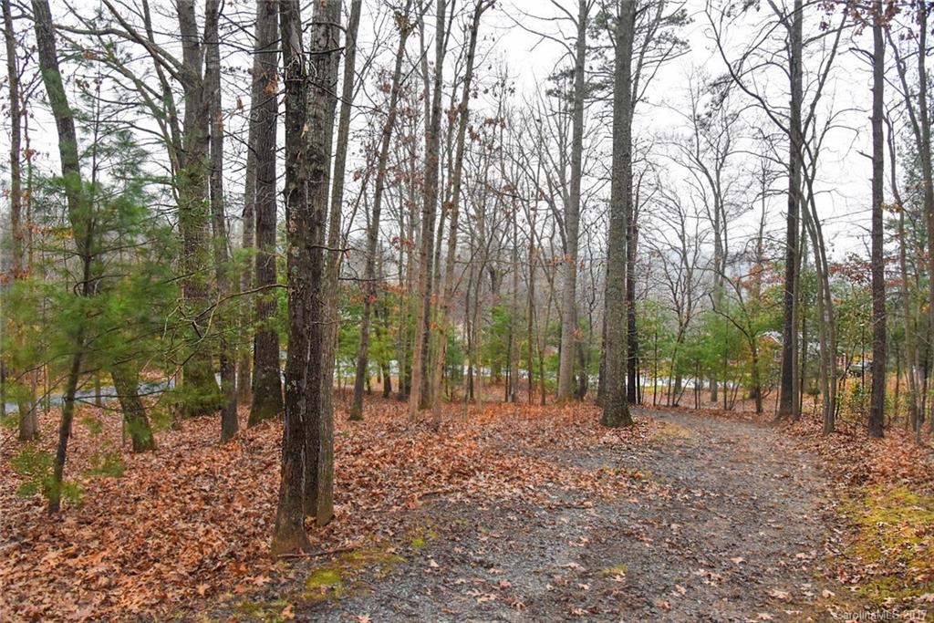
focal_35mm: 24
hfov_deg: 73.7
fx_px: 623
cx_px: 467
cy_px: 312
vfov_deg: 53.1
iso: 4000
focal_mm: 24
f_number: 5.6
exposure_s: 1/125
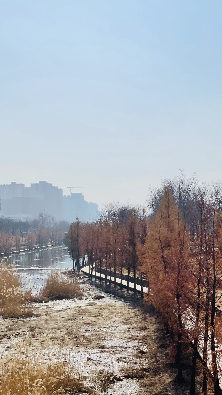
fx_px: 628
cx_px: 86
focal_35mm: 60
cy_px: 206
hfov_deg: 20.0
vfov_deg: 34.9
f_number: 2
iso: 25
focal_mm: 6
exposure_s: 1/9524
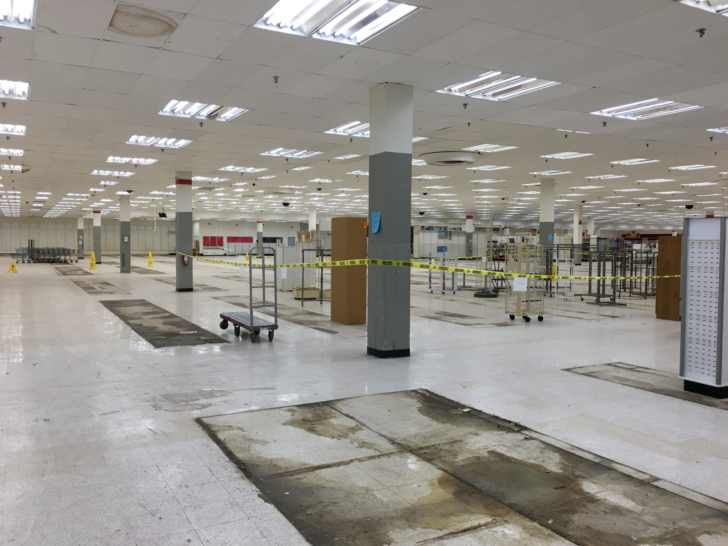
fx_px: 610
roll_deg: -0.8
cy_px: 273
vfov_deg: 48.2
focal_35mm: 29
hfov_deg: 61.7
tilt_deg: -1.6
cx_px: 364
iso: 25
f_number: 2.2
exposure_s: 1/40
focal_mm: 4.15
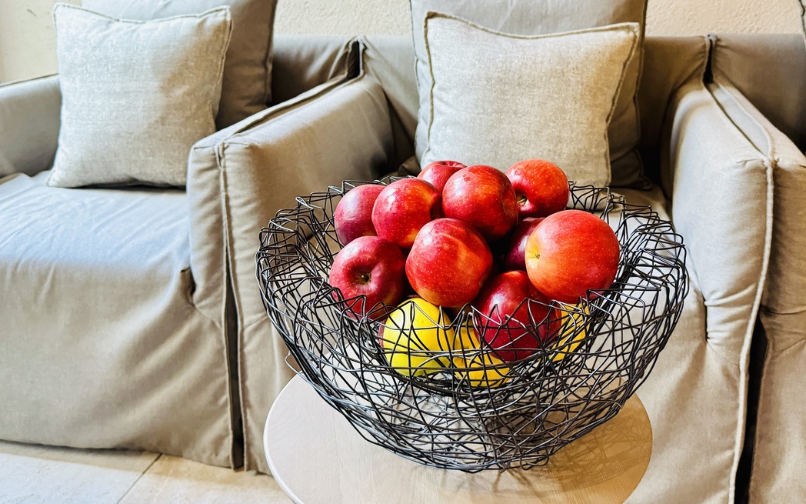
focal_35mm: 34
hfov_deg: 56.6
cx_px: 432
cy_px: 136
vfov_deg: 36.5
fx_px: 747
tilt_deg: -13.2
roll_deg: +0.7
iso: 800
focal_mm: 6.76
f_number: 1.78
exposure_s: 1/50
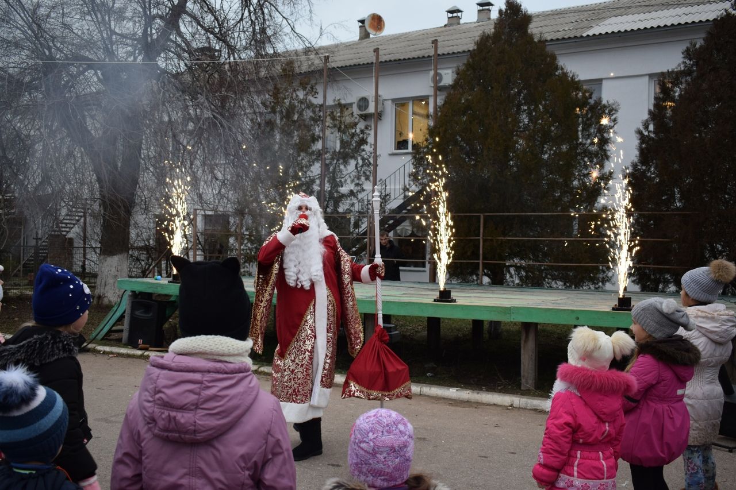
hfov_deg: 53.1
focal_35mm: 36
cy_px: 245
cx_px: 368
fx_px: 736
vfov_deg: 36.9
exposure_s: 1/100
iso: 400
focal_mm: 24
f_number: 5
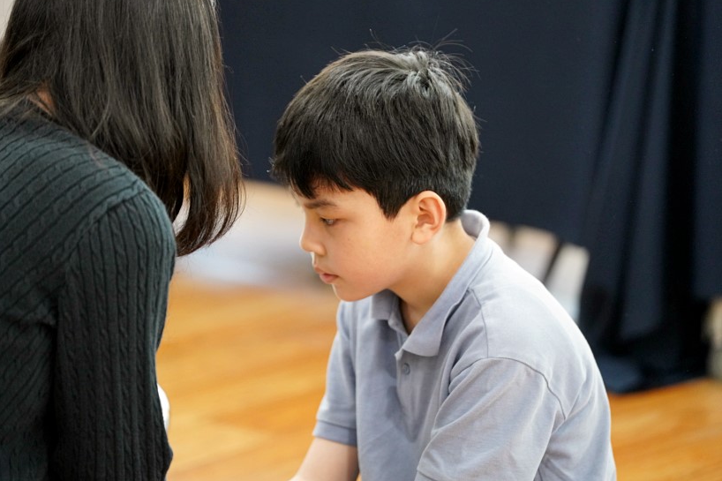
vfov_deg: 6.2
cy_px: 224
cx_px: 335
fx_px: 4411
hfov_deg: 9.4
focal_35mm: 220
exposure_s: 1/250
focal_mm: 200
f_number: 2.8
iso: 2500
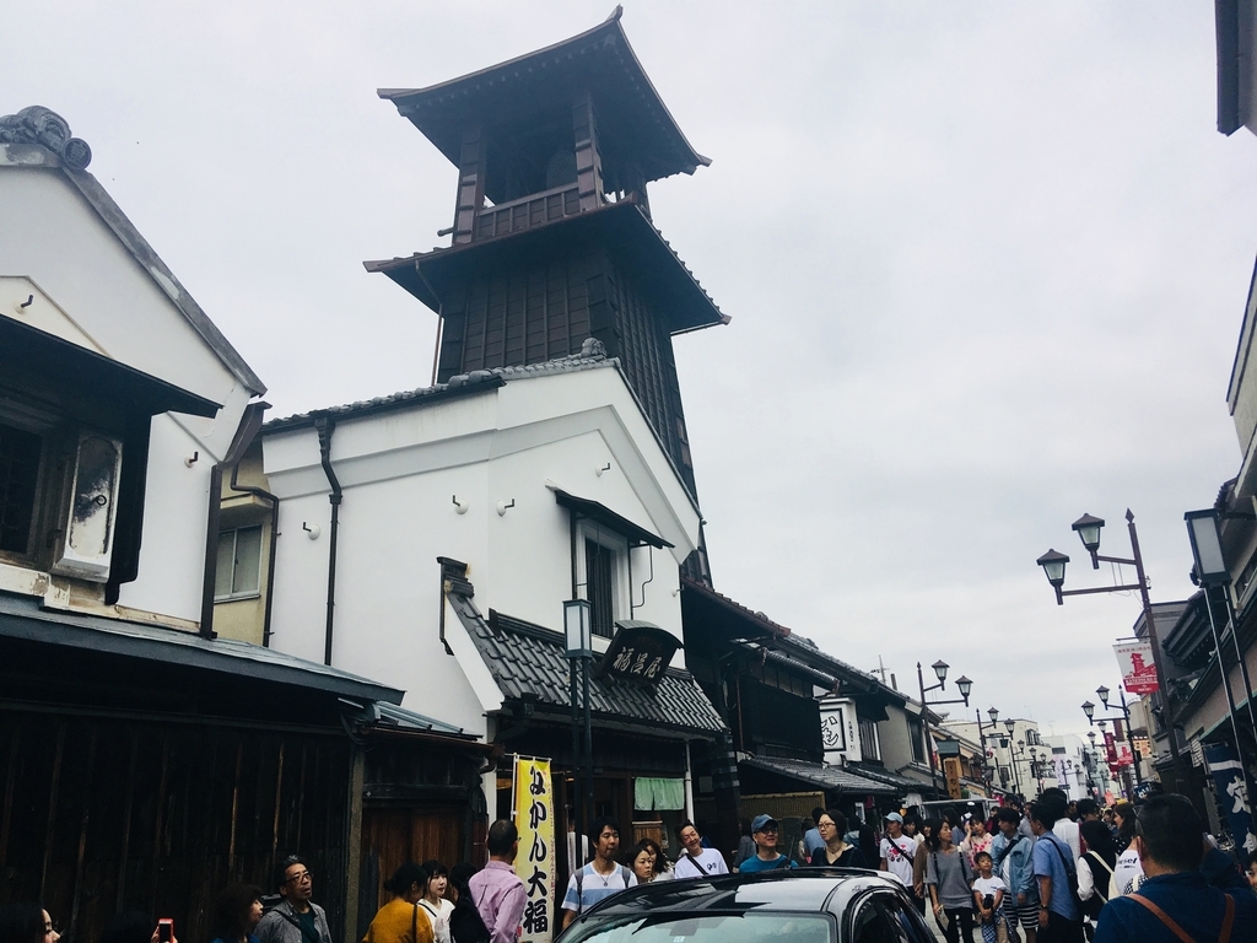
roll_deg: +3.4
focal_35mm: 29
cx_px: 628
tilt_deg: +18.2
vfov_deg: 48.2
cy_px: 472
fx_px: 1053
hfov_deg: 61.7
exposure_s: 1/289
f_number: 2.2
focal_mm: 4.15
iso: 25
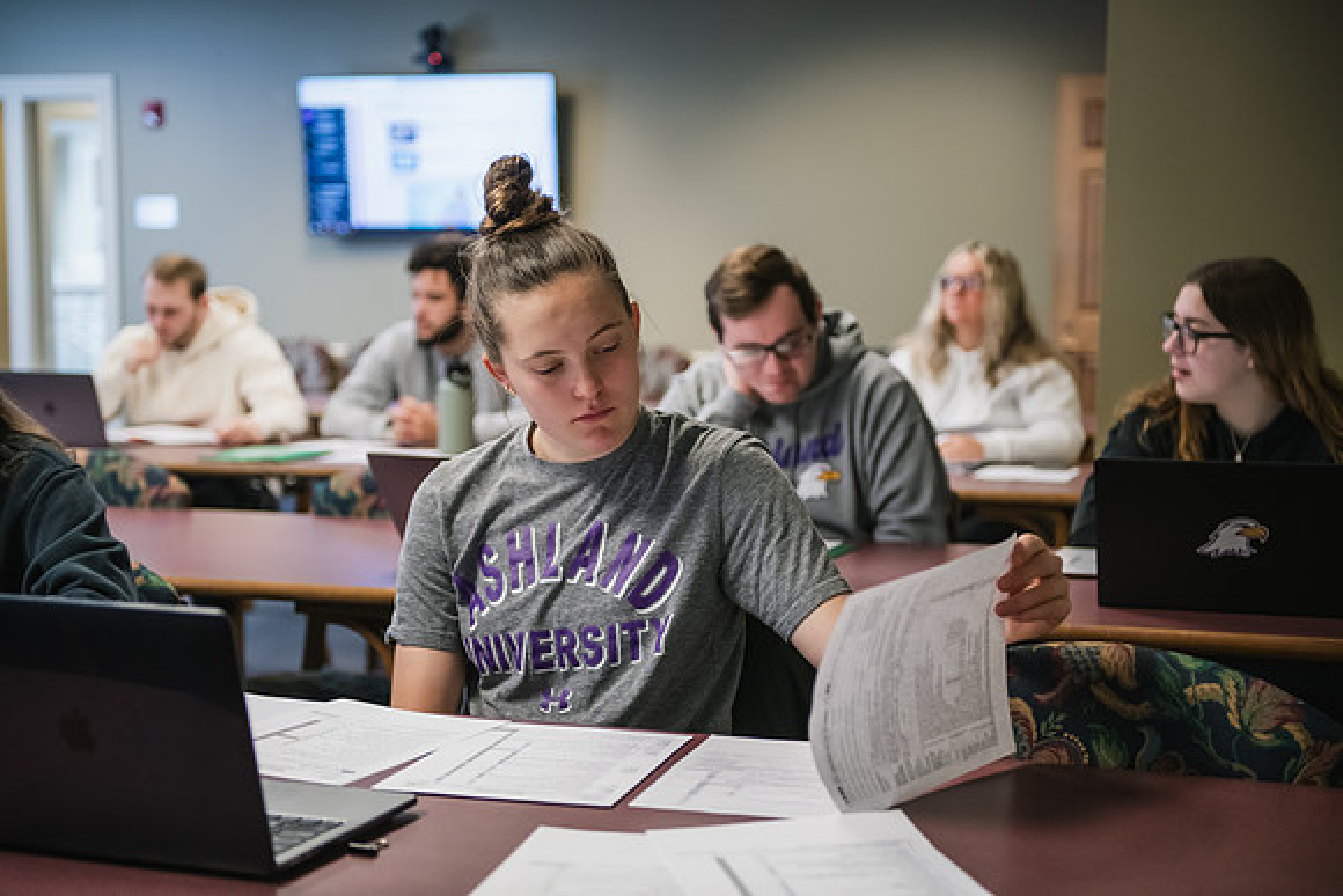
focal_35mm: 55
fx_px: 2052
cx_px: 672
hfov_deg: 36.2
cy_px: 448
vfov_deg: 24.6
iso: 1250
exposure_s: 1/200
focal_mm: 55
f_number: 2.8
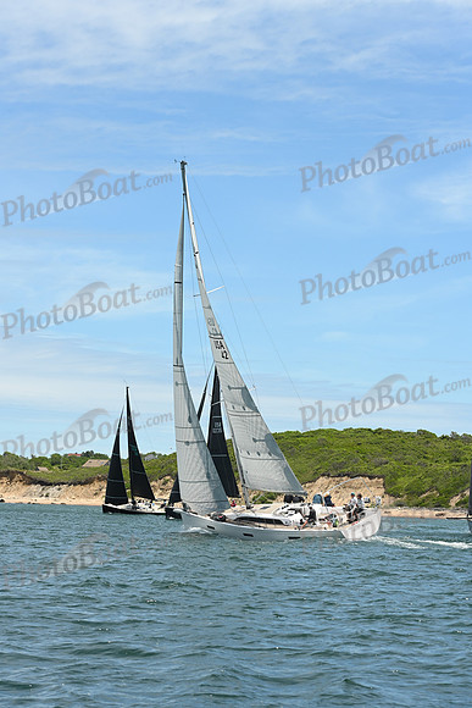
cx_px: 236
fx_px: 1612
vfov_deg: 24.8
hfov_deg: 16.7
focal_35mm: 82
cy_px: 354
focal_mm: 82
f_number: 7.1
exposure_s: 1/1000
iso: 320
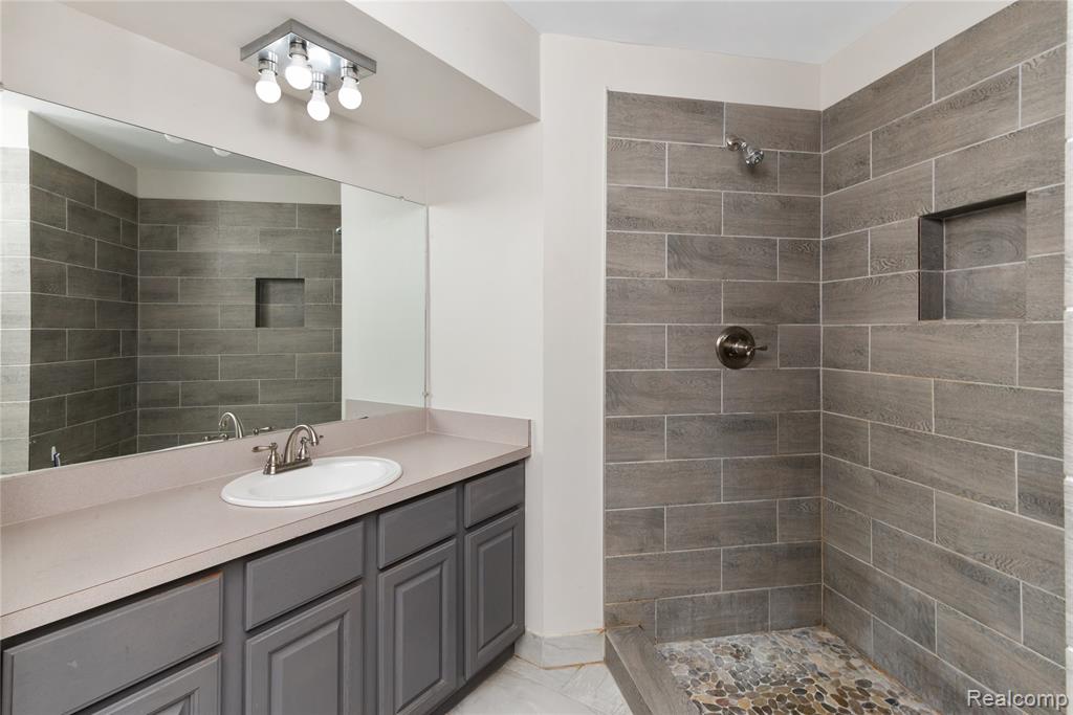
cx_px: 536
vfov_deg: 70.5
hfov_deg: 93.3
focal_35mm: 17
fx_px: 507
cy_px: 358
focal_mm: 17
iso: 400
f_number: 9
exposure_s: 2
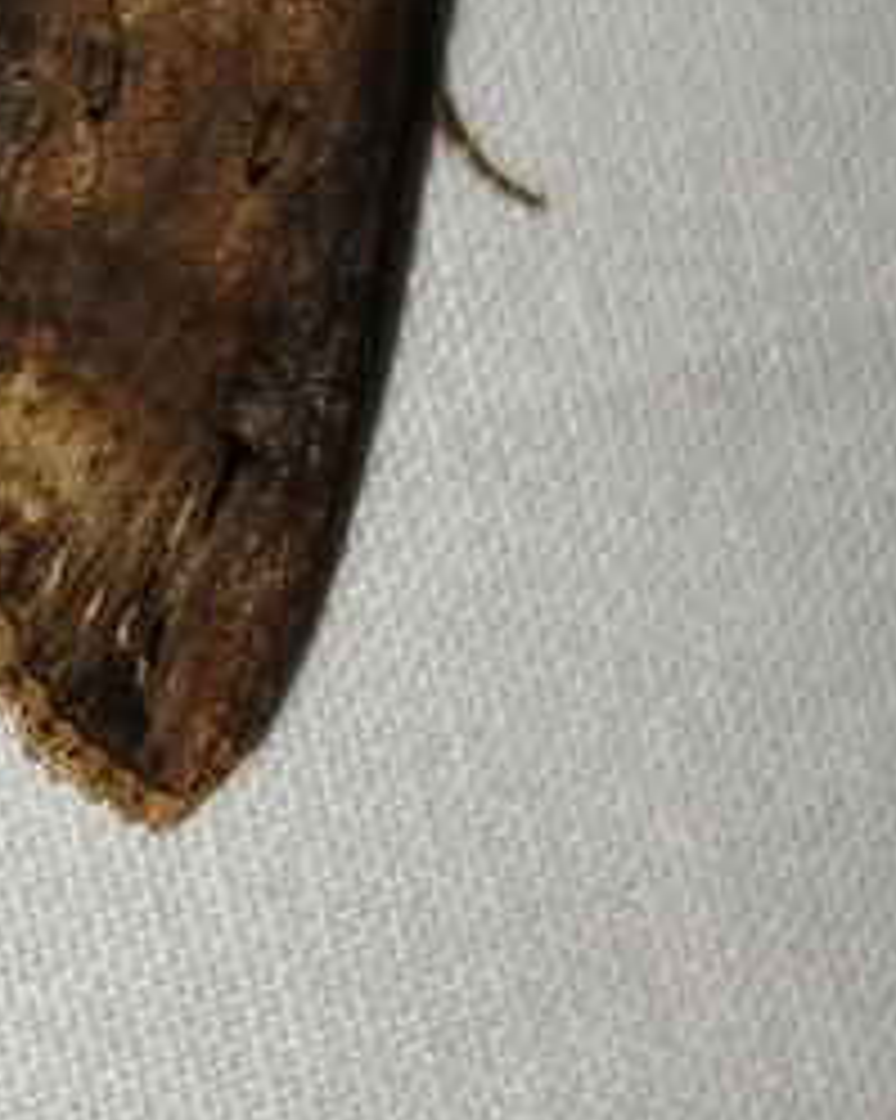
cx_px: 144
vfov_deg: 13.9
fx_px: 4577
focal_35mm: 138
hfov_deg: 11.1
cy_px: 301
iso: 64
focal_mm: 5.31
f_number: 1.7
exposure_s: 1/50
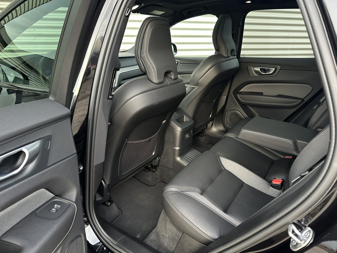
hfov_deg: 71.6
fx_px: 234
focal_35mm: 24
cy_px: 126
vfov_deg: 56.8
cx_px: 168
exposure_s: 1/121
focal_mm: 6.86
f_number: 1.78
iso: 200
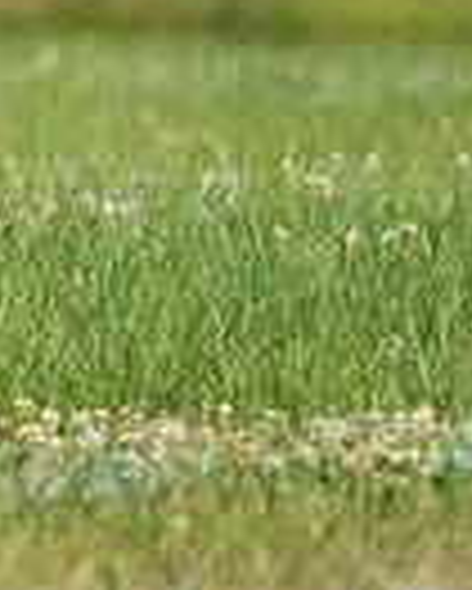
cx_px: -796
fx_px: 21627
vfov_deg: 1.6
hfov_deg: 1.2
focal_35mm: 1240
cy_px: -272
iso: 1000
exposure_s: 1/4000
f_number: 5.6
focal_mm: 298
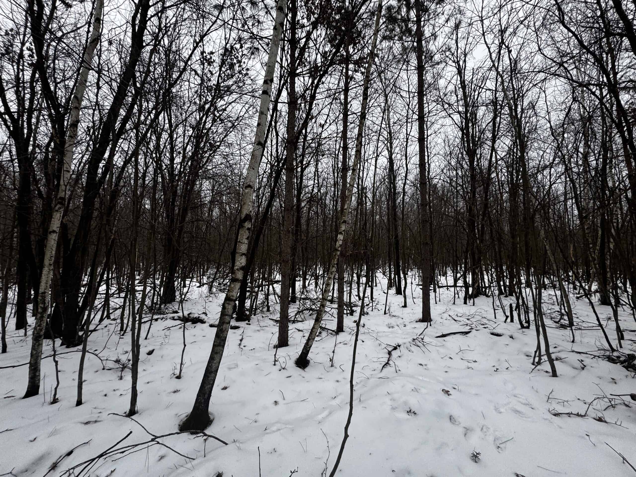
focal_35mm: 14
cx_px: 318
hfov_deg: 102.1
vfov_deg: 85.7
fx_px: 257
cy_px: 238
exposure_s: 1/206
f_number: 2.2
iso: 40
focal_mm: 2.22
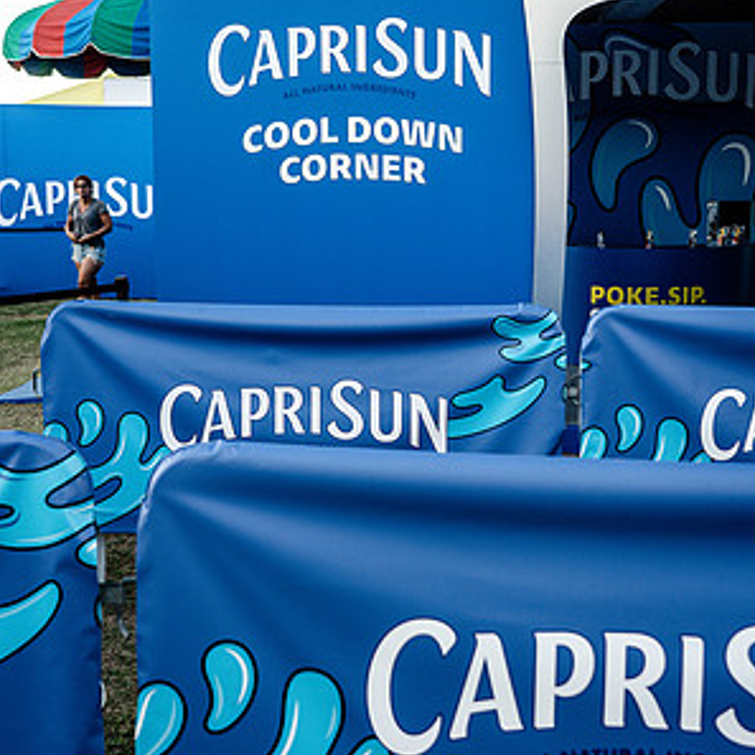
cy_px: 330
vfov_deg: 34.6
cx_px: 376
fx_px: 1209
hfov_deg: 34.7
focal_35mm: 49
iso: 320
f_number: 4
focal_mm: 38
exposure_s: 1/200
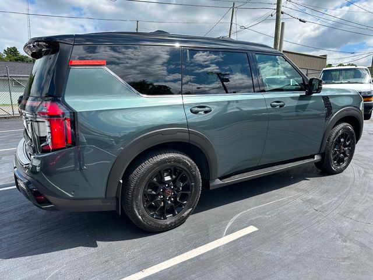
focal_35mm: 24
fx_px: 259
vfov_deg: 56.8
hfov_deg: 71.6
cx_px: 186
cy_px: 140
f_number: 1.78
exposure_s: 1/2353
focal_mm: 6.86
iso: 80
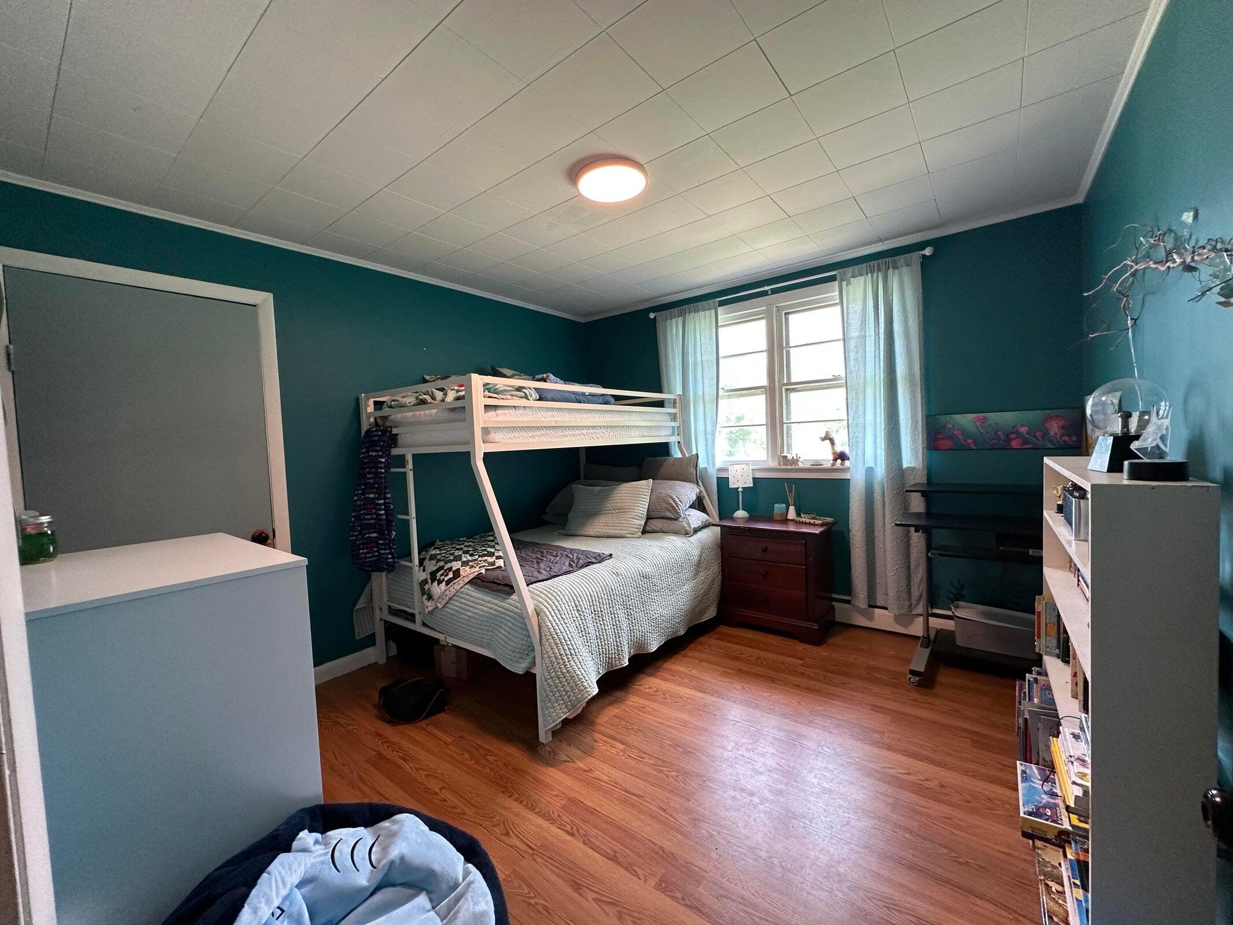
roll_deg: +3.8
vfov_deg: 85.7
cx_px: 616
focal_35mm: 14
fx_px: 499
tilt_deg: -2.1
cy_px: 462
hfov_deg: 102.1
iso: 200
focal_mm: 2.22
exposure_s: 1/120
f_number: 2.2
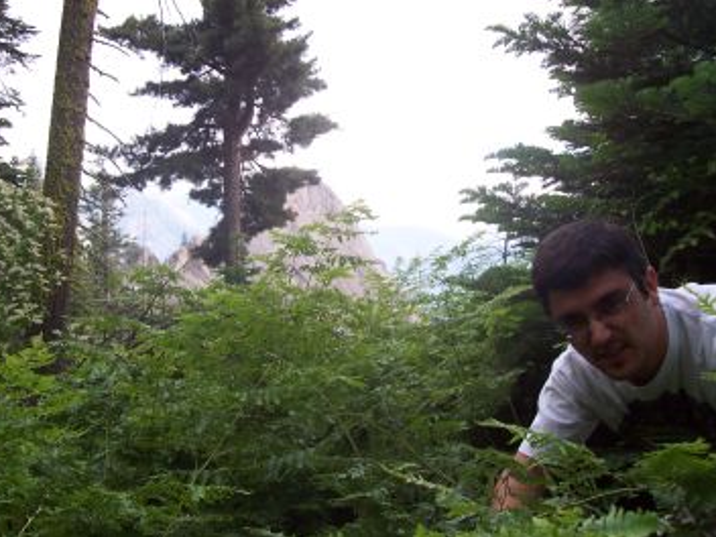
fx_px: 869
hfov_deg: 44.8
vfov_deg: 34.3
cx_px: 380
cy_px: 236
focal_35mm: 42
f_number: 2.8
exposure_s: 1/250
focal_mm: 5.6
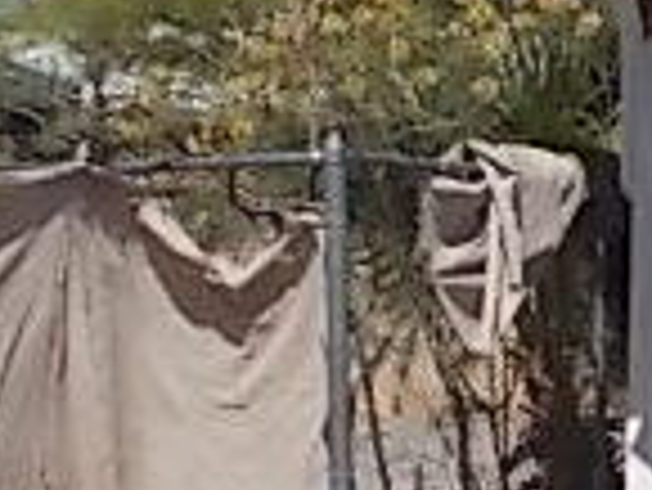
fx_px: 4147
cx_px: 913
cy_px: 256
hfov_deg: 8.8
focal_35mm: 220
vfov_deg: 6.8
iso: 80
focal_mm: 9
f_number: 11.3
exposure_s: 1/125
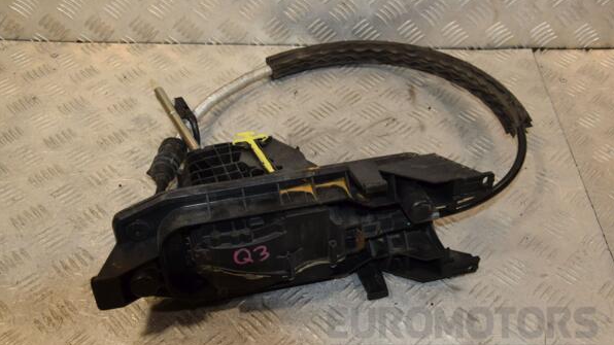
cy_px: 185
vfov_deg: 30.0
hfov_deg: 51.0
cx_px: 308
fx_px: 643
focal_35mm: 40
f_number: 7.1
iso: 800
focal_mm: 25
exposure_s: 1/200
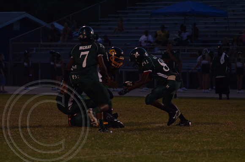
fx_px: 2037
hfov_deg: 6.9
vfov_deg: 4.6
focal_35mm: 300
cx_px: 122
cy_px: 81
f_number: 5.6
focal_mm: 200
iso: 3200
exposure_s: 1/400
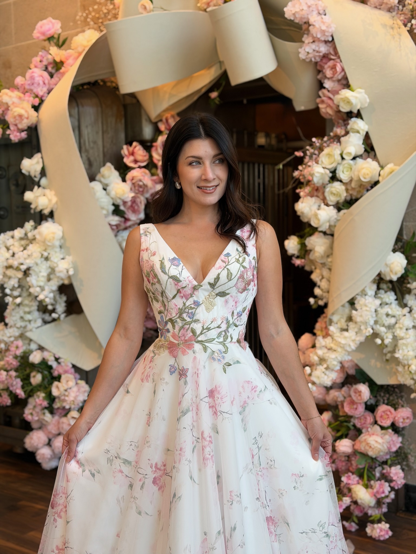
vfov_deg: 39.7
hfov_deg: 30.3
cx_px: 208
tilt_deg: -3.8
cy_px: 277
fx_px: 769
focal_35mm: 48
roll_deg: +0.8
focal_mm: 6.76
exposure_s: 1/160
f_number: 1.78
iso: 50
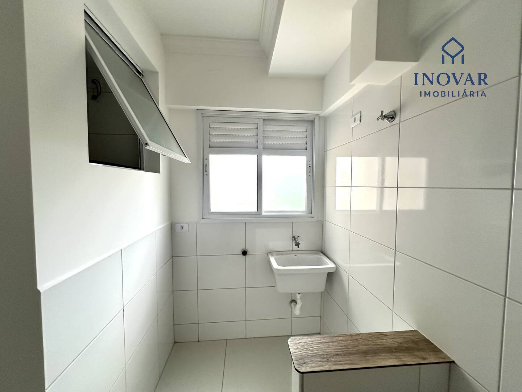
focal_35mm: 14
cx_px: 261
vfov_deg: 85.7
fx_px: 211
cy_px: 196
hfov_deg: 102.1
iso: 160
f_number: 2.2
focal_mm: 2.22
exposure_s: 1/99
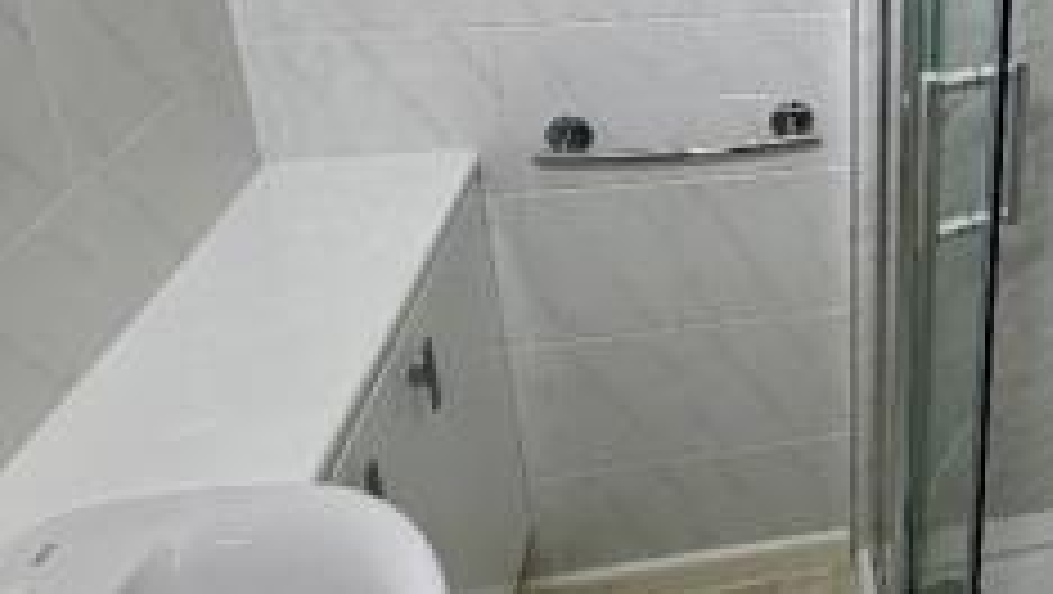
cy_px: -52
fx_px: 1062
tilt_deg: -17.4
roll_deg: -2.0
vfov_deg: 28.5
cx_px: 1060
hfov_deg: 44.6
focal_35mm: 38
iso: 64
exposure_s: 1/121
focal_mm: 2.22
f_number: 2.2
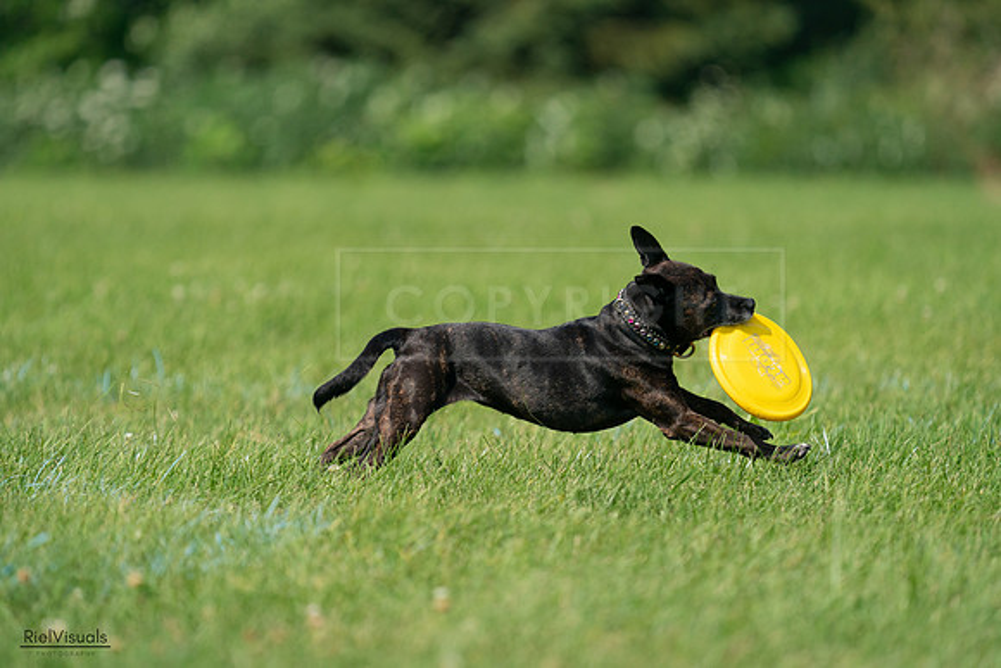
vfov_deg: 3.5
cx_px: 500
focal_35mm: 388
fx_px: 10791
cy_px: 334
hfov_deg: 5.3
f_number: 6.3
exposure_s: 1/4000
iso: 1000
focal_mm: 388
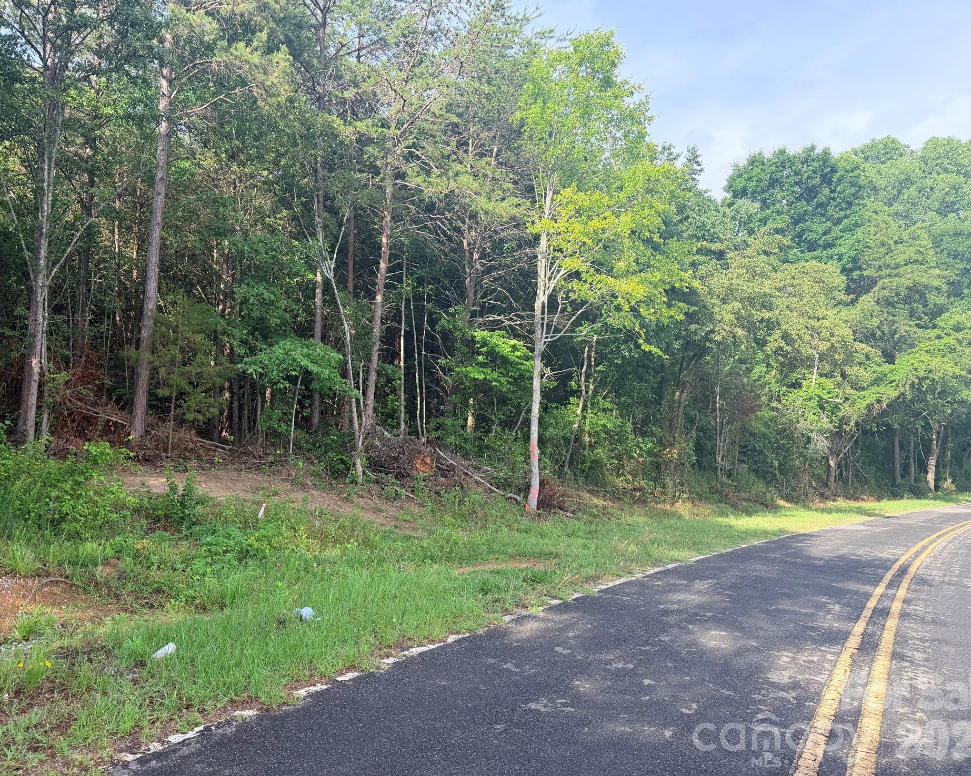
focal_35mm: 26
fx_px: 747
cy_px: 373
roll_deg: -1.1
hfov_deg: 66.0
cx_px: 470
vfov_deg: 54.9
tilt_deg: +3.1
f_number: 1.78
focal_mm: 6.76
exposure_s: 1/1122
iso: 100
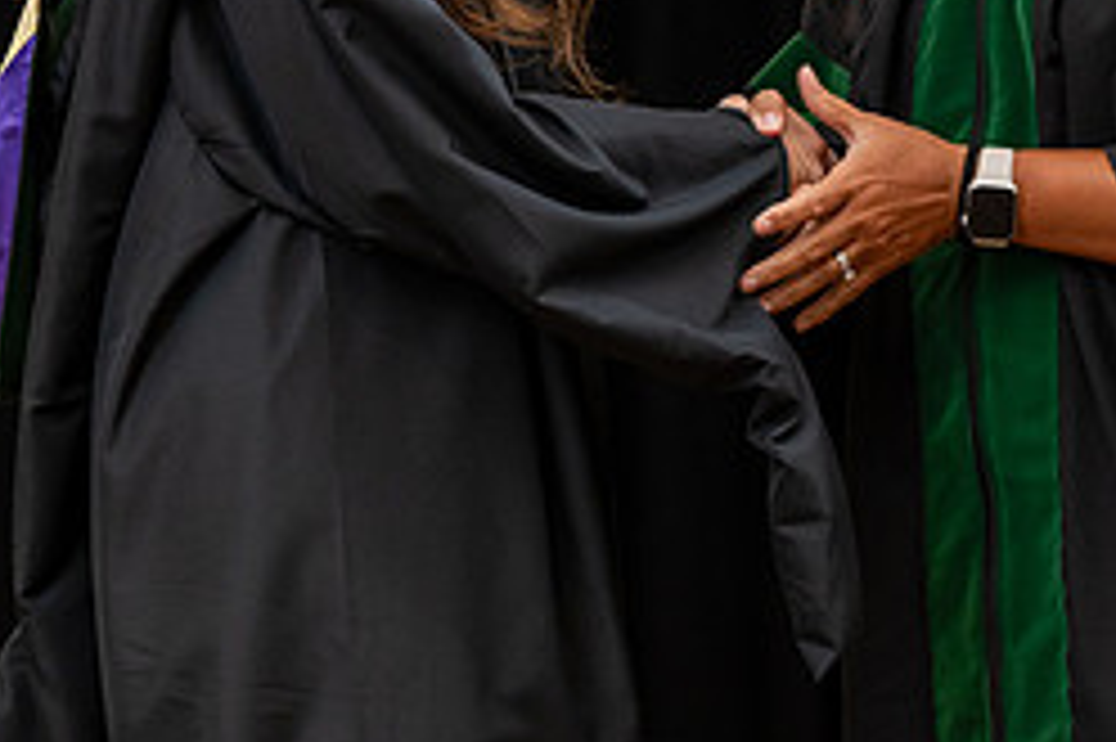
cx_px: 410
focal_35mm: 281
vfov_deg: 4.9
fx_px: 8705
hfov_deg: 7.3
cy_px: -25
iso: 1600
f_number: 3.5
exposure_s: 1/200
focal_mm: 120
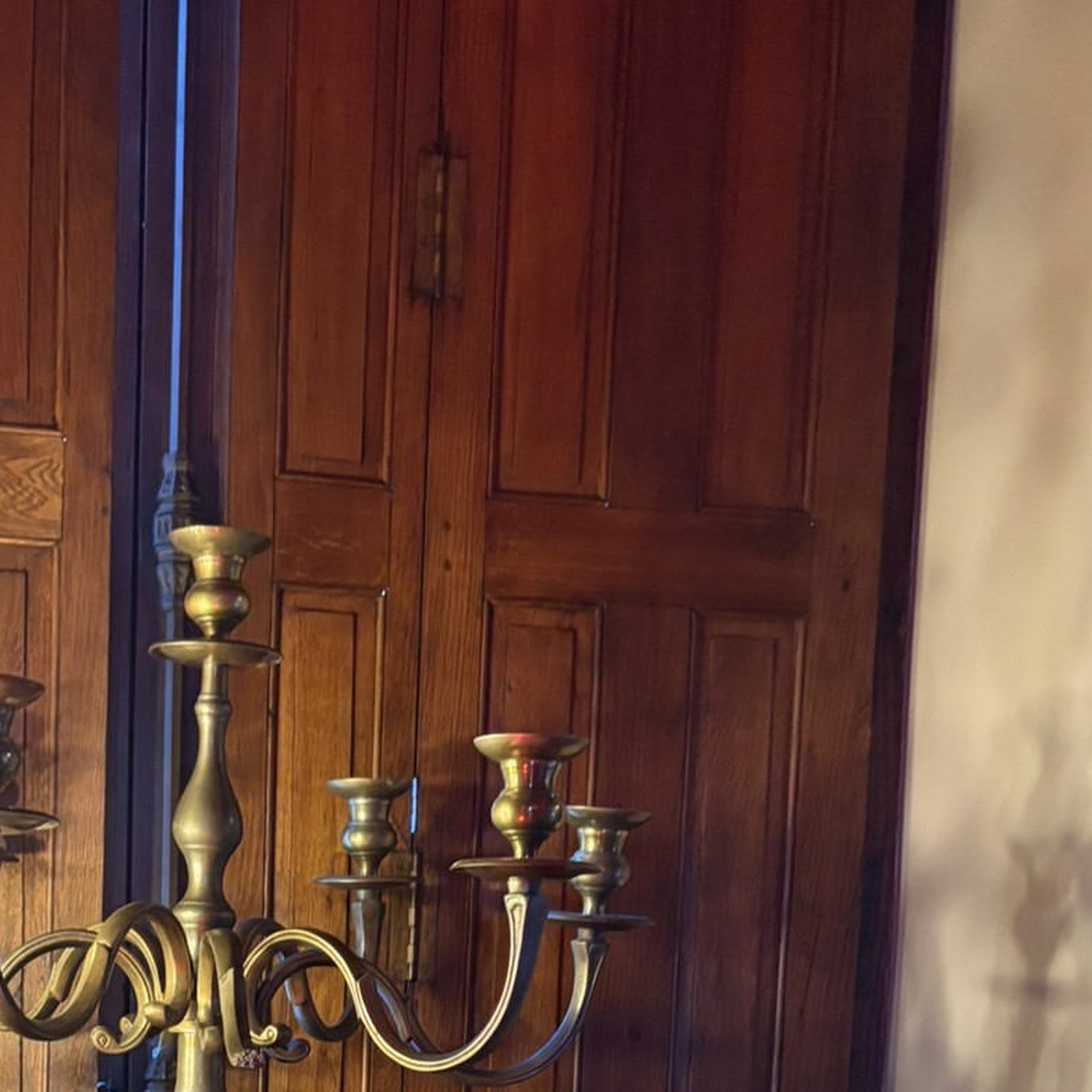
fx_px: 2141
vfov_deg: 25.7
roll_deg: -3.3
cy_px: 1301
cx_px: 340
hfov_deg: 28.4
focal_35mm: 60
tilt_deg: -4.7
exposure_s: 1/50
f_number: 1.6
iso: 500
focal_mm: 5.96
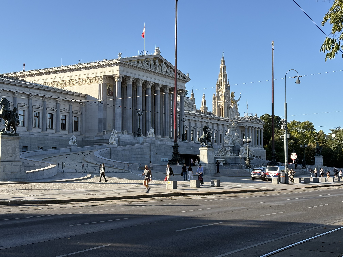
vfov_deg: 28.0
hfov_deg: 36.8
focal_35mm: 52
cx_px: 172
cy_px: 128
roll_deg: +0.1
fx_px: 515
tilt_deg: +4.7
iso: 32
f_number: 1.6
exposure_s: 1/1667
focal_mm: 5.96
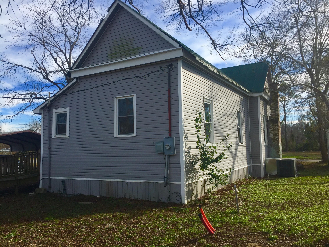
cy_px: 124
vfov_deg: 48.2
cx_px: 164
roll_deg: +0.5
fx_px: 276
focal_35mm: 29
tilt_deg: +4.6
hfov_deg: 61.7
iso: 32
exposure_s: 1/1412
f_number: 2.2
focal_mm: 4.15
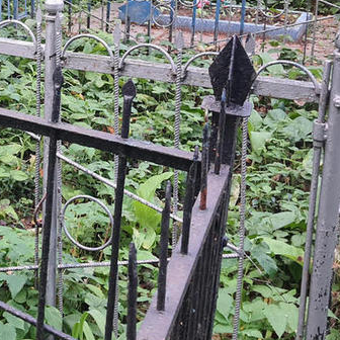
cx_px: 17
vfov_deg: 23.9
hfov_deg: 23.8
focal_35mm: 70
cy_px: 25
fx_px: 778
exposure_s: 1/100
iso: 125
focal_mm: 4.32
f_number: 1.7
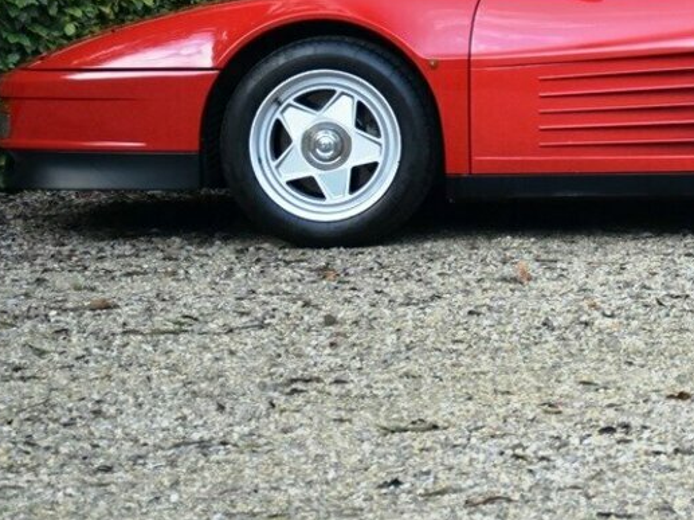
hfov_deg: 14.5
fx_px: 2685
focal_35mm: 134
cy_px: 31
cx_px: 724
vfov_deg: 11.0
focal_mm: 40
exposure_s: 1/160
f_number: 4.5
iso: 800
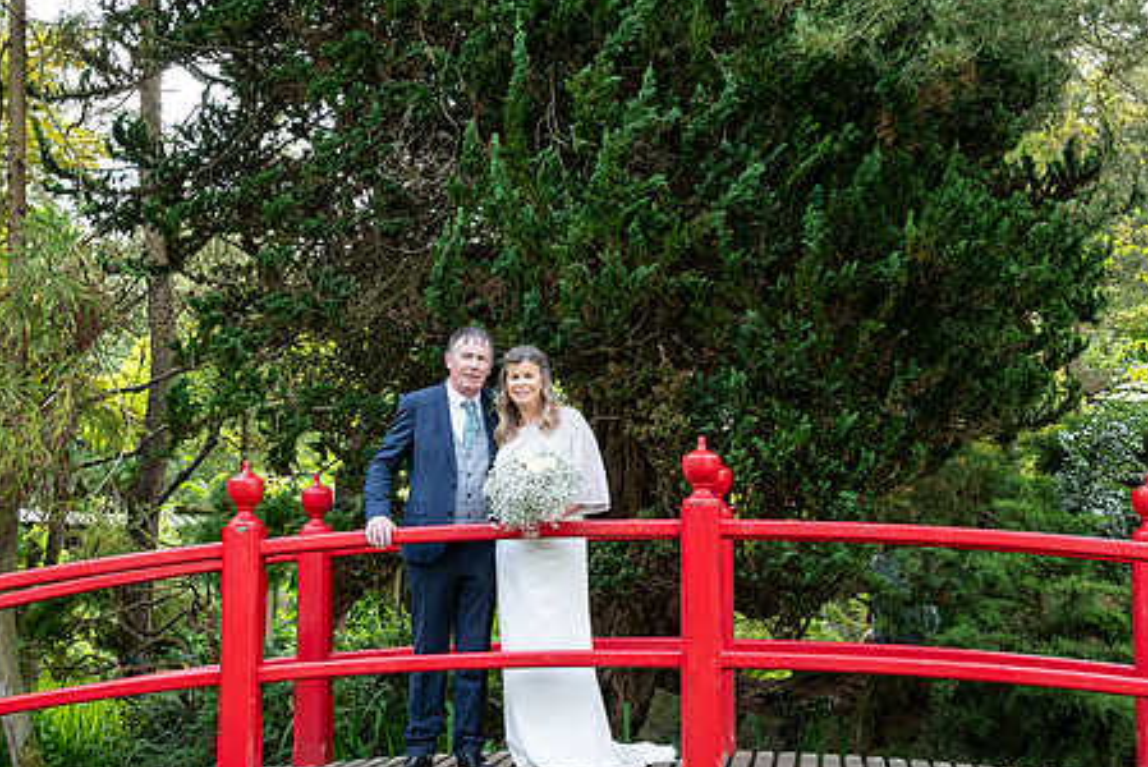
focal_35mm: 62
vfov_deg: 21.9
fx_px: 1978
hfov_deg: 32.3
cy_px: 392
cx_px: 514
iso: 640
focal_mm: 48
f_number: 5.6
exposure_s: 1/250
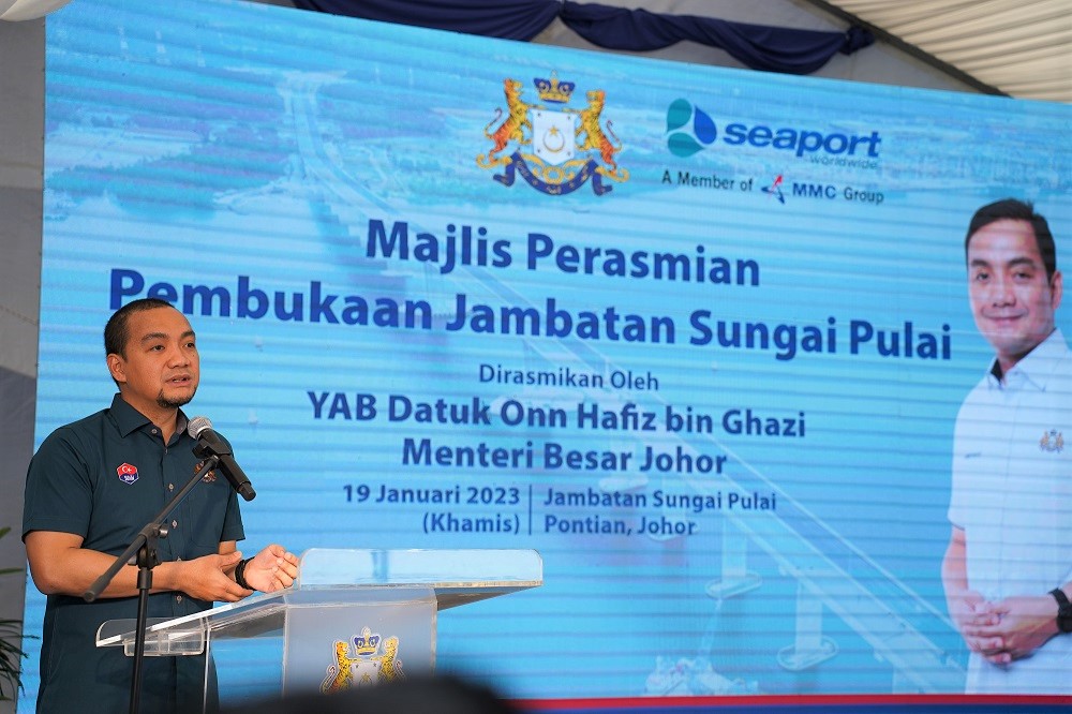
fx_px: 1994
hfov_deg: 30.1
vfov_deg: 20.3
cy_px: 357
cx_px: 536
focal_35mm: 67
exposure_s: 1/400
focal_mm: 67
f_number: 3.5
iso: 320
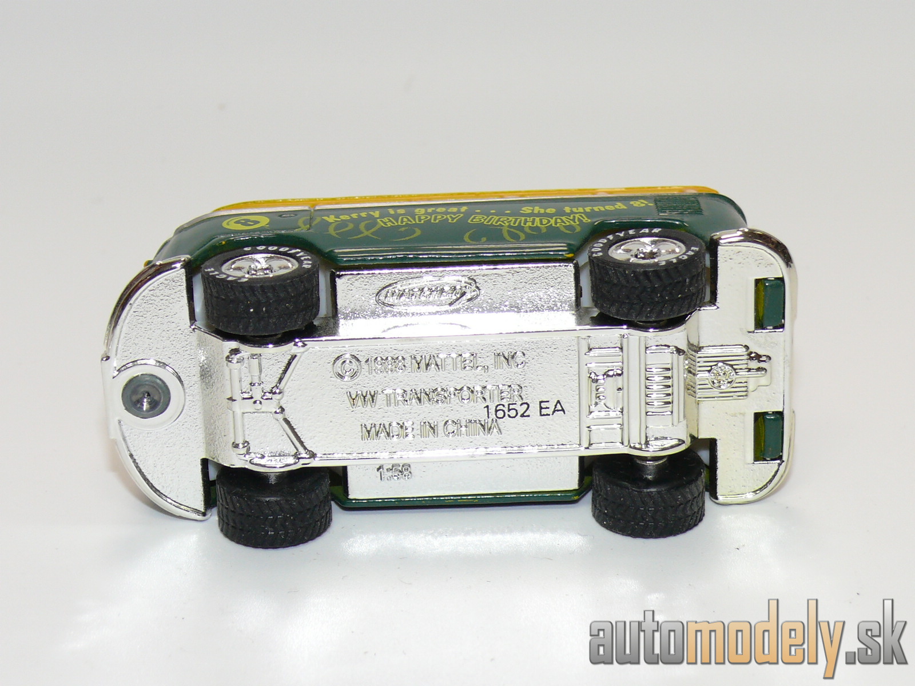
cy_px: 343
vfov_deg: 14.1
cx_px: 458
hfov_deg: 18.7
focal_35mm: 105
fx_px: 2775
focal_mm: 13.7
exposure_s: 1/30
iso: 100
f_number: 4
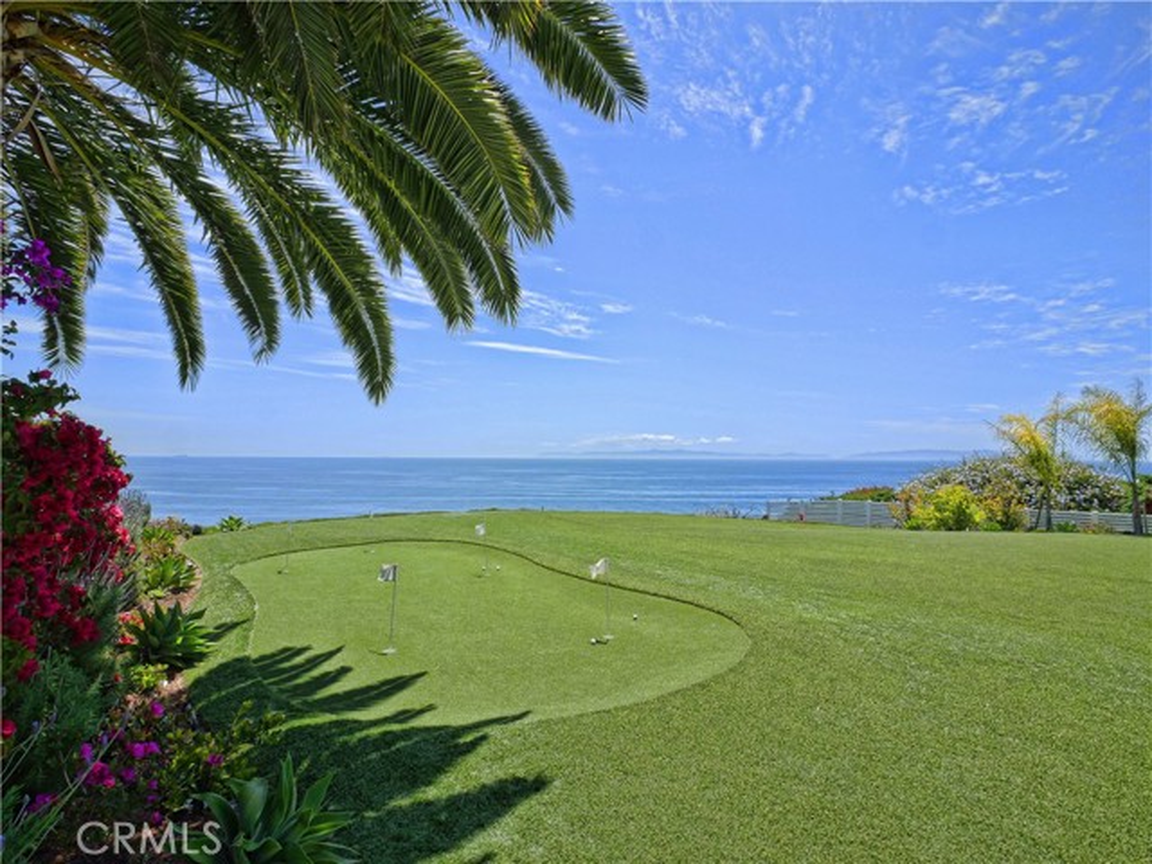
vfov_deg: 71.6
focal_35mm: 18
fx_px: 599
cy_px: 432
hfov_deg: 87.8
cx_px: 576
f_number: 14
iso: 200
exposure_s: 1/100
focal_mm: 9
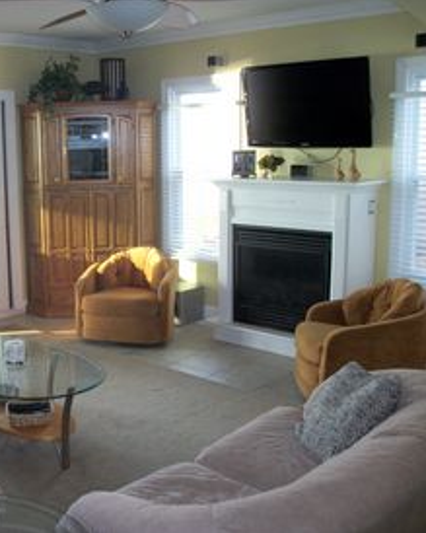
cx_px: 101
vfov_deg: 43.8
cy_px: 266
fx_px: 662
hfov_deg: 34.8
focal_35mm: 42
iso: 160
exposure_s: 1/30
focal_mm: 5.7
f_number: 2.9
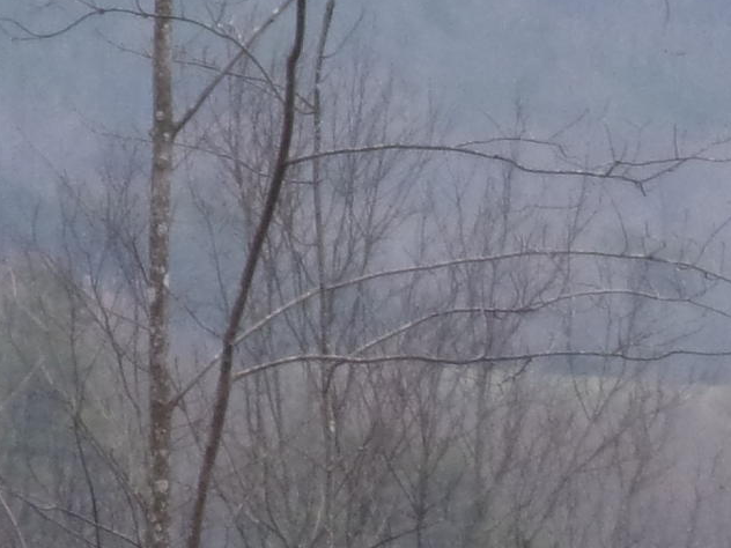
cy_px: 397
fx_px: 22068
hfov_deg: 1.9
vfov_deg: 1.4
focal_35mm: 1045
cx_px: 914
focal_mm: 39.4
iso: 80
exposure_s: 1/150
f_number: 5.6
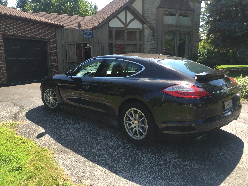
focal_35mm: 29
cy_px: 93
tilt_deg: -9.9
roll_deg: -0.7
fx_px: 208
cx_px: 124
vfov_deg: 48.2
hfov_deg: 61.7
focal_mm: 4.15
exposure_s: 1/455
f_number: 2.2
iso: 32
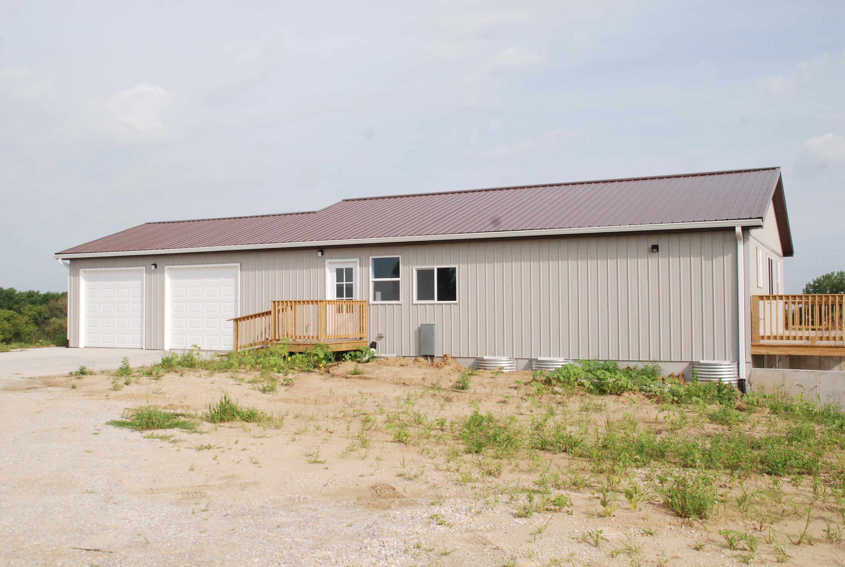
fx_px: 882
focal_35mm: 38
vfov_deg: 35.7
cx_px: 422
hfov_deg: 51.2
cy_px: 284
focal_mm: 25
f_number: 11
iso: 400
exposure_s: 1/500
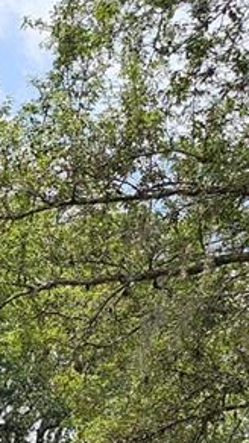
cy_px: 613
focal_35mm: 103
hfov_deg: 11.5
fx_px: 1210
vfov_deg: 18.9
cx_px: -68
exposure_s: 1/1225
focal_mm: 6.3
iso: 20
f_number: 1.7
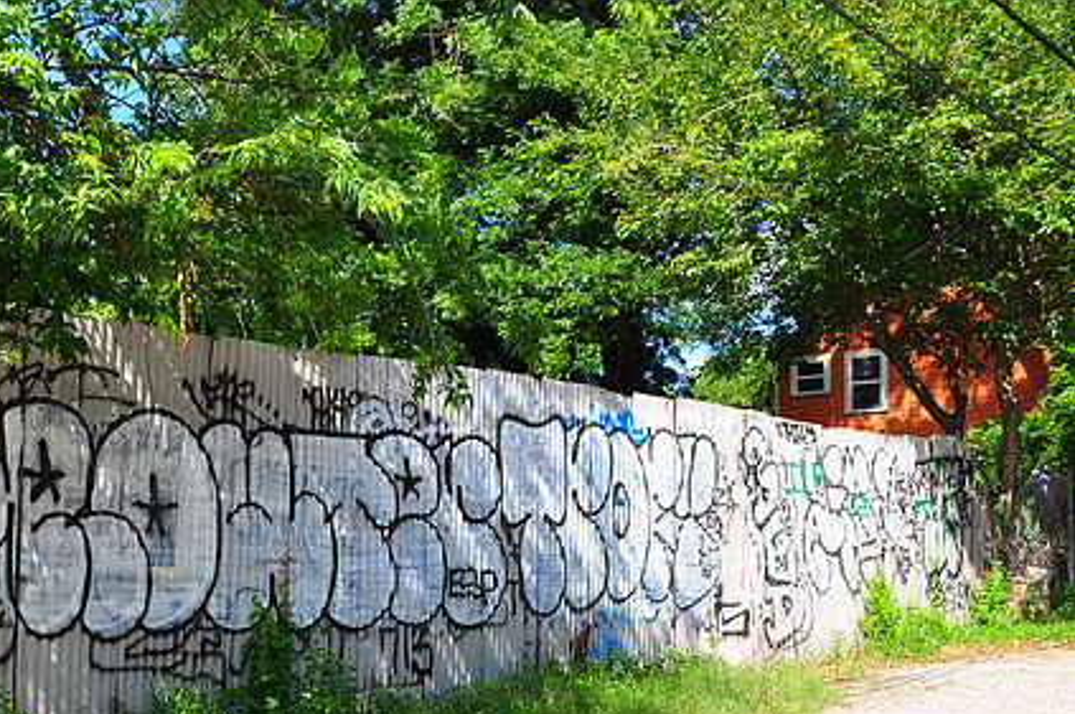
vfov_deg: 35.4
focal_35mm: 37
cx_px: 341
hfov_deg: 50.8
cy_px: 487
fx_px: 1104
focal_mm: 18
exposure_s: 1/125
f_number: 9
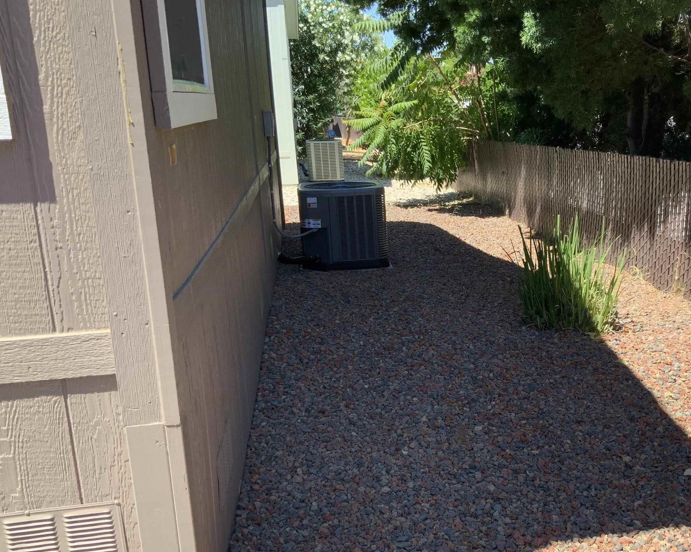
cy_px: 316
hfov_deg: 44.8
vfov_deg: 37.3
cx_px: 484
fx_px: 818
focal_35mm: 40
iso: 16
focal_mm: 3
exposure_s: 1/700
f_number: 1.8
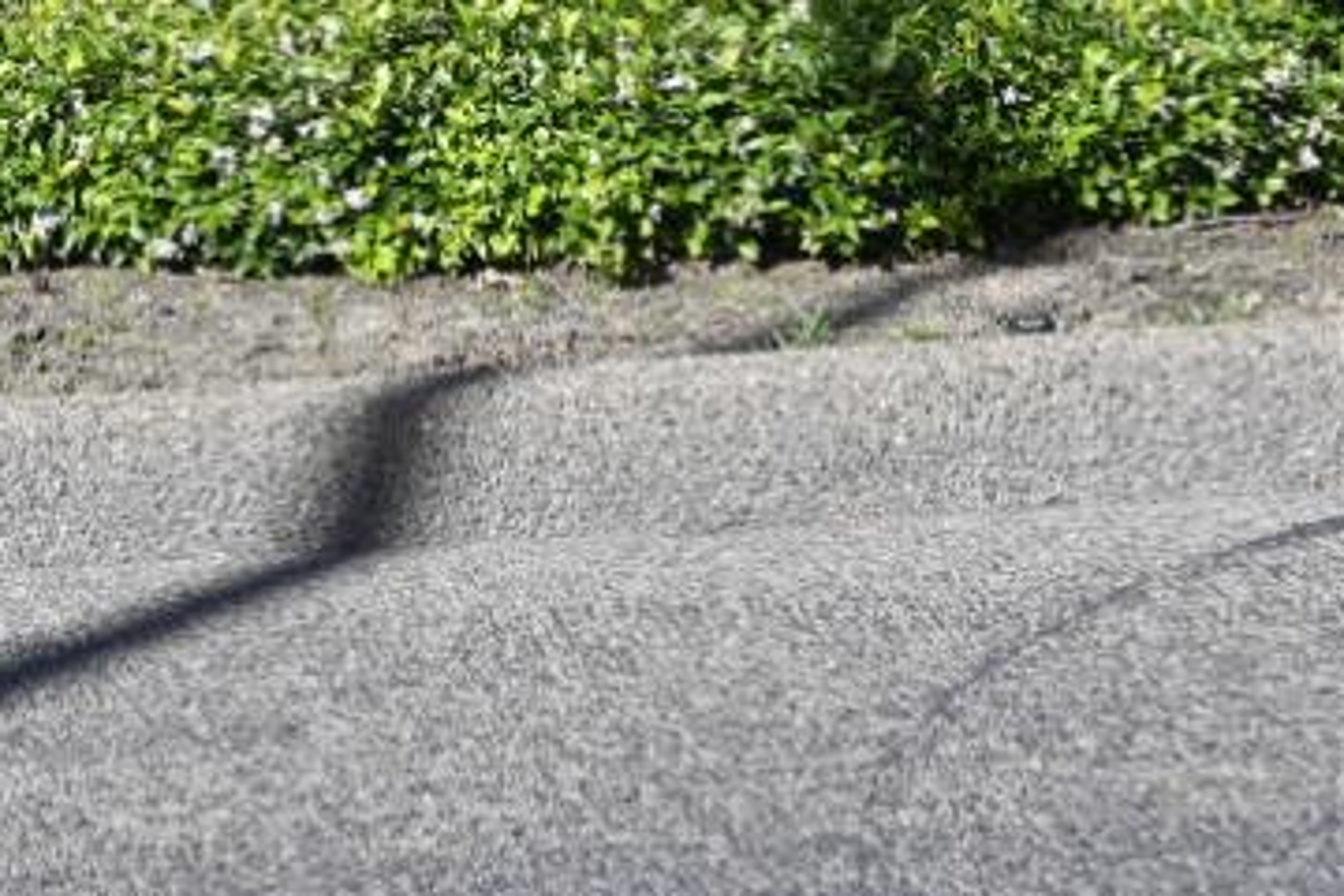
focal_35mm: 125
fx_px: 4666
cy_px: -829
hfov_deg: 15.5
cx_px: -433
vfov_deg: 10.2
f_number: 6.3
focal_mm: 30
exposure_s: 1/320
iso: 100
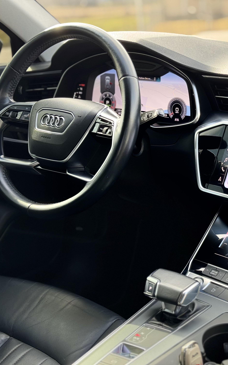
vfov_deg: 30.2
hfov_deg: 19.0
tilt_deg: -14.1
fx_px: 676
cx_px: 172
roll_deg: +2.6
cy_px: 182
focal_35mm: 68
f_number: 1.78
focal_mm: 6.76
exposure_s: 1/98
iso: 100
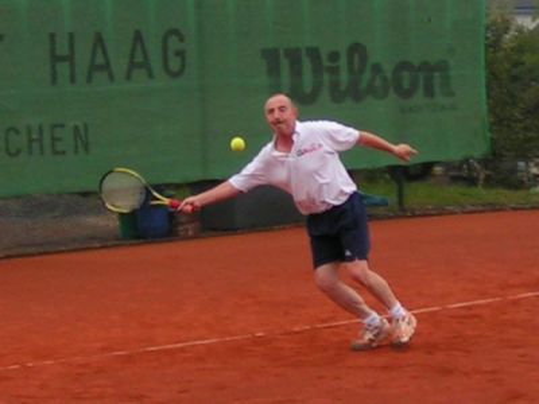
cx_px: 270
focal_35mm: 41
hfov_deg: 45.8
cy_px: 202
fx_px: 638
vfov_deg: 35.1
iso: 50
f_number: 2.8
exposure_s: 1/200
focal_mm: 6.3
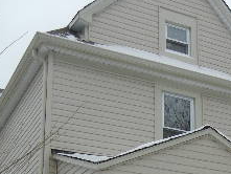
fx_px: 581
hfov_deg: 22.1
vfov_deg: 16.0
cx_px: 193
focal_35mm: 87
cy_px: 232
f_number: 7
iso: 160
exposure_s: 1/332
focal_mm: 5.4
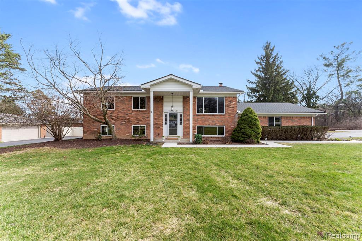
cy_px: 120
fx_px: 141
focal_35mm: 14
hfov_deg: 104.3
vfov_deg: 81.2
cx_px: 181
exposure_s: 1/800
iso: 500
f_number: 8
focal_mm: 14
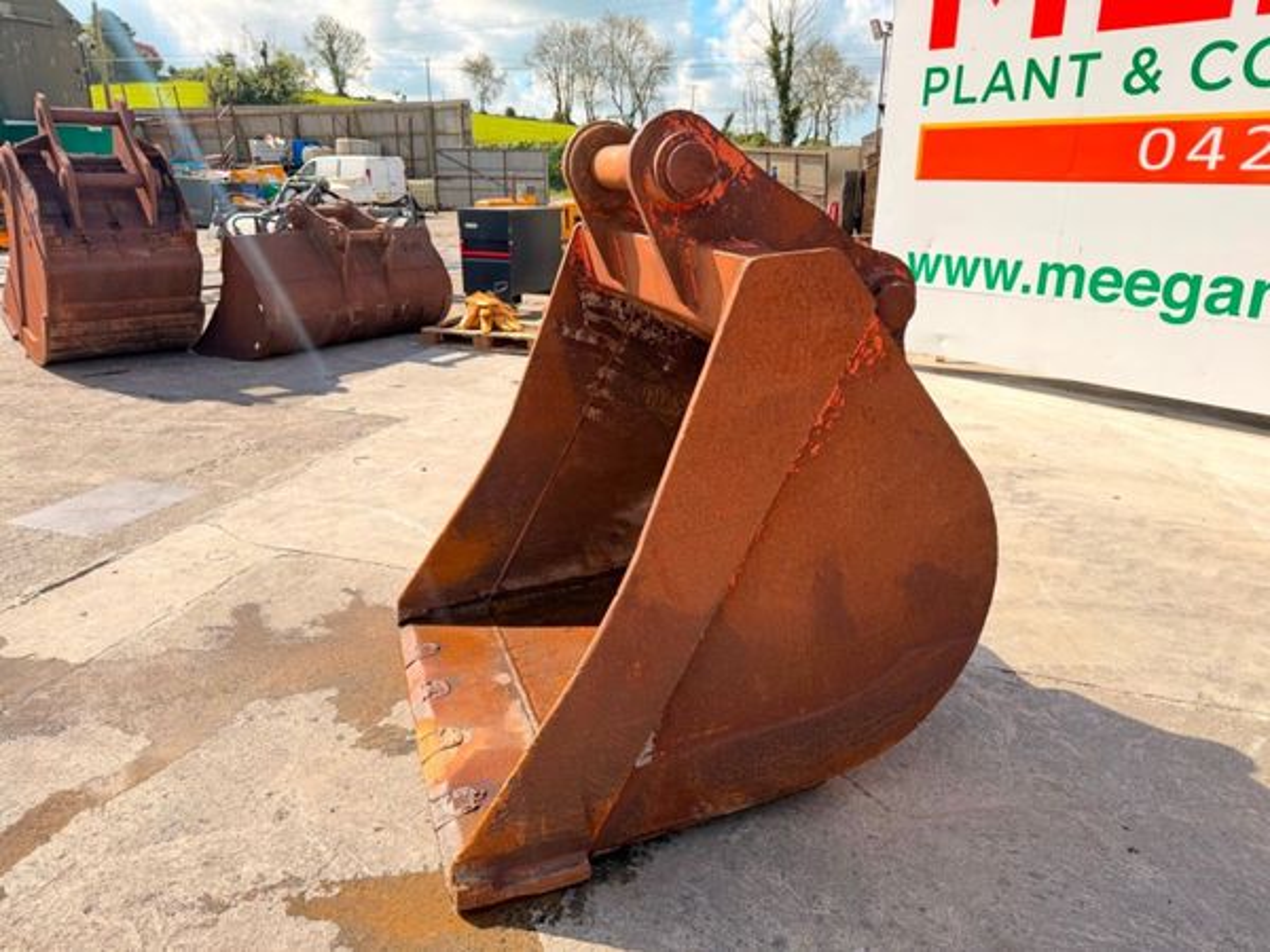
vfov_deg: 56.8
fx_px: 881
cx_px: 635
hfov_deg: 71.6
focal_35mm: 24
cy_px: 476
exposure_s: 1/1060
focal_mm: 6.76
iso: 100
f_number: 1.78
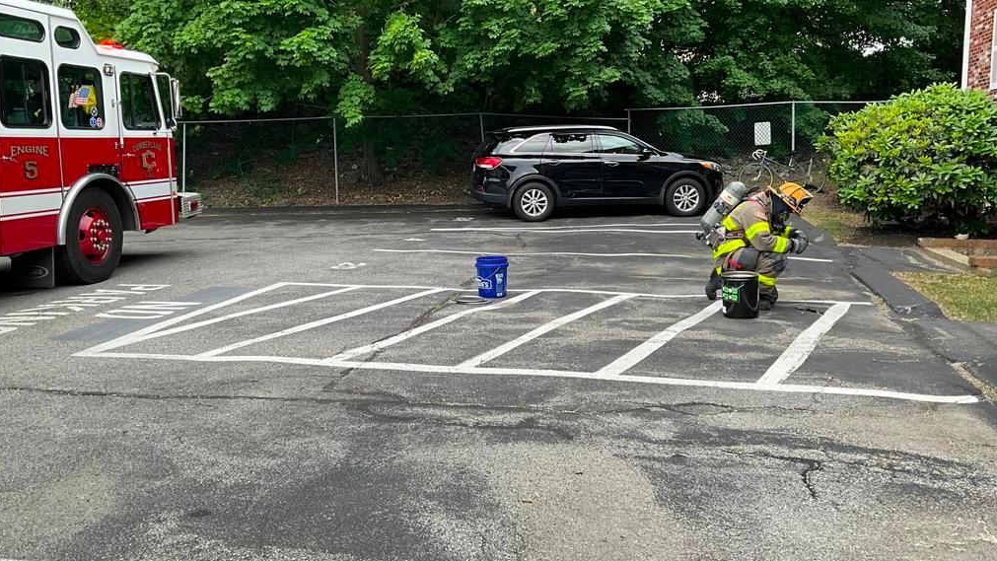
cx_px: 494
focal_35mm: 32
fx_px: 846
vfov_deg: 36.6
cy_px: 237
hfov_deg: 61.0
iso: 25
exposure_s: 1/514
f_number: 1.8
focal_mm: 3
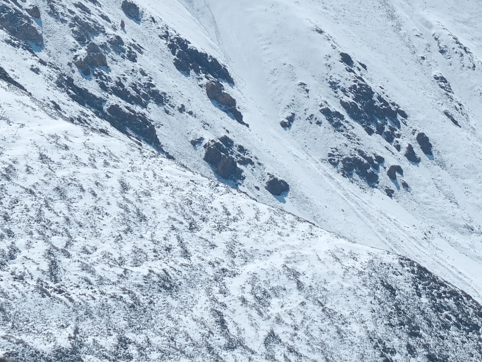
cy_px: -186
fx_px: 3829
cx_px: 288
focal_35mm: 275
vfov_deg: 5.4
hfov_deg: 7.2
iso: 1250
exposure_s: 1/2400
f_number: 5.6
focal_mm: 55
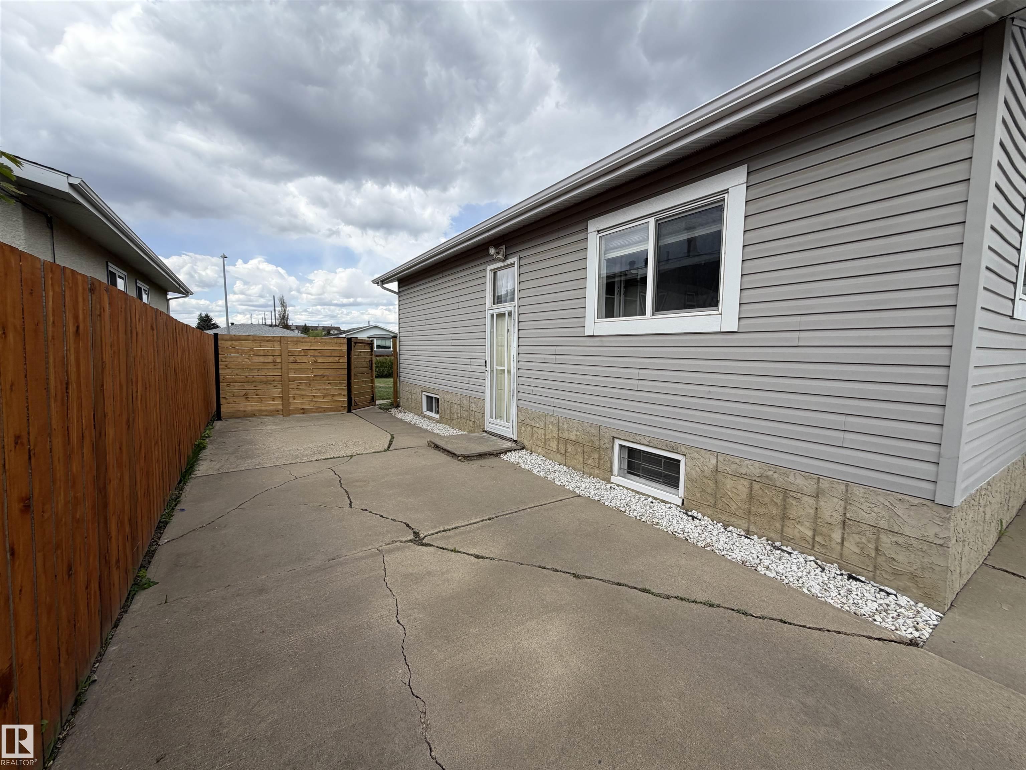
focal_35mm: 14
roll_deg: -0.6
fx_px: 415
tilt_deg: -5.0
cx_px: 513
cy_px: 385
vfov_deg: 85.7
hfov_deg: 102.1
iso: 32
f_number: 2.2
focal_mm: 2.22
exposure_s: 1/770
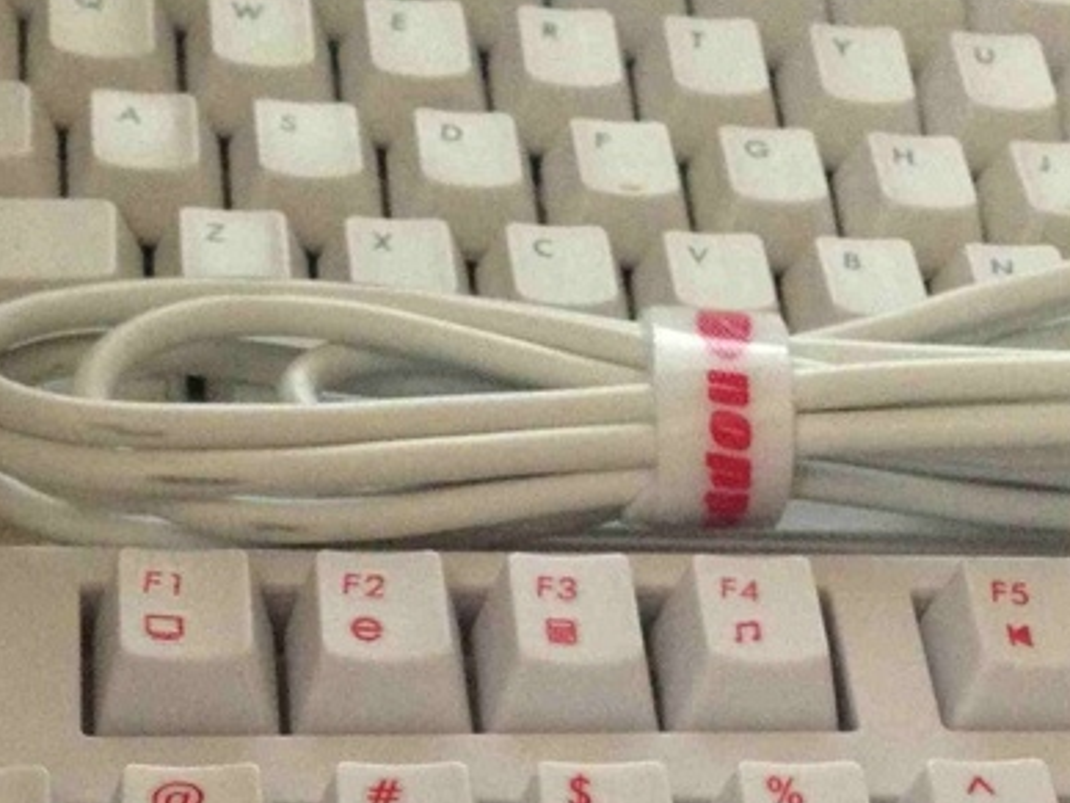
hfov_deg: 22.4
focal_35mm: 87
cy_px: 935
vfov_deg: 16.4
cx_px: 692
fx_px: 2689
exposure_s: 1/20
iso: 400
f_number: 2.4
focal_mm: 4.13
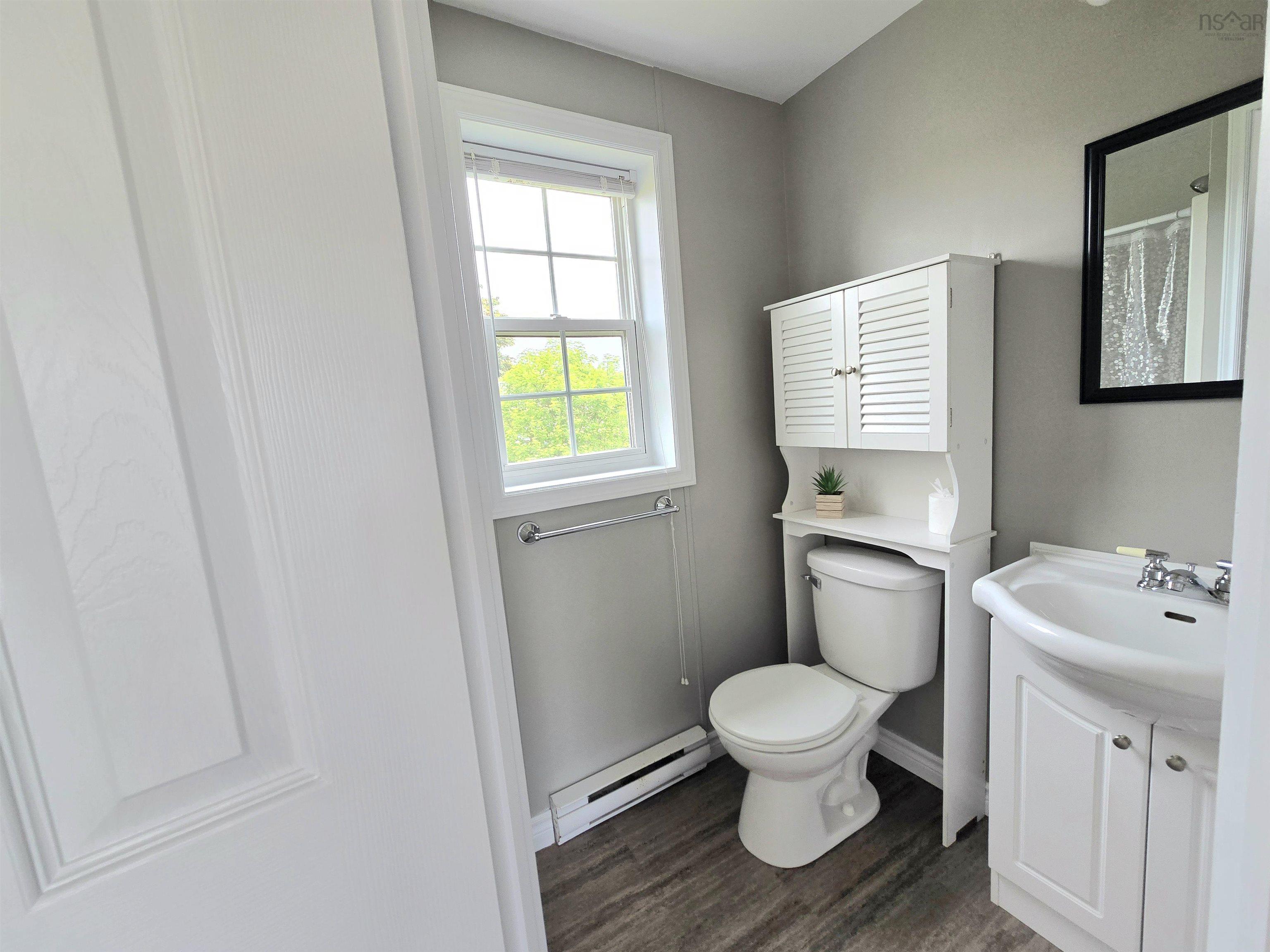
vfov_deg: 89.9
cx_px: 635
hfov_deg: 106.2
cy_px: 476
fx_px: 477
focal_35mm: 13
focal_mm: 2.2
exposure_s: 1/120
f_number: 2.2
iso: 50
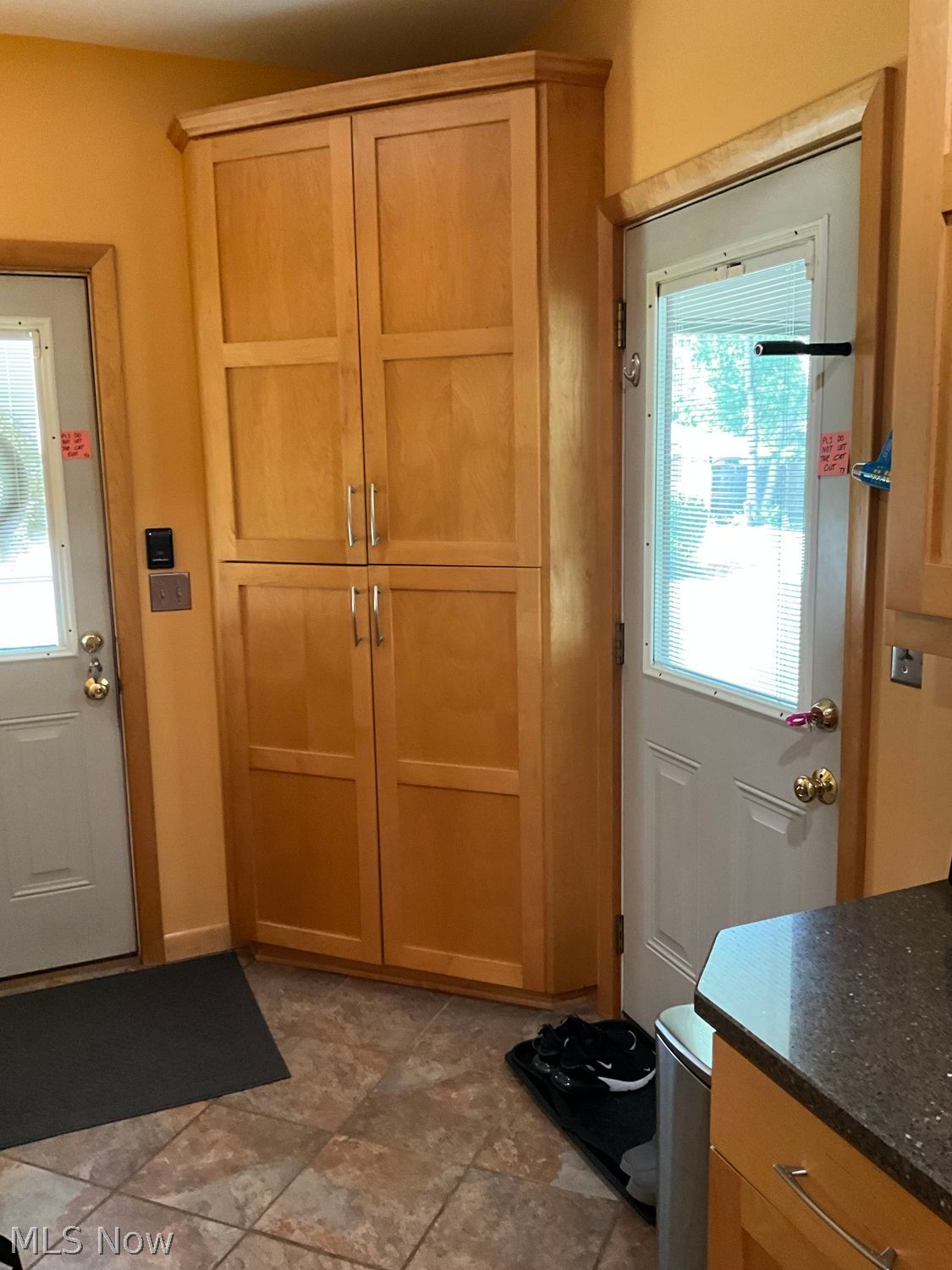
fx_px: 1063
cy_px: 635
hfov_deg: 48.2
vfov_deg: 61.7
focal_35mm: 29
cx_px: 476
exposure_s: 1/40
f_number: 1.8
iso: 200
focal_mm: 3
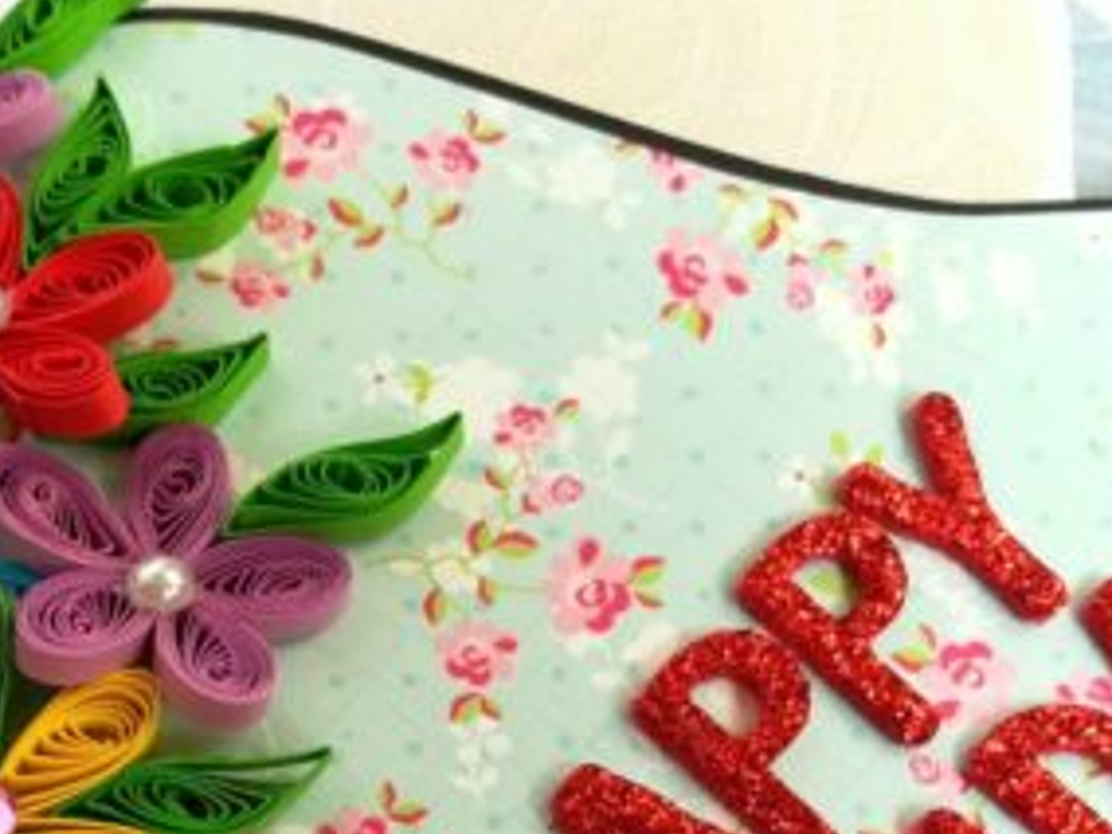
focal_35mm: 55
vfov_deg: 25.8
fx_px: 1767
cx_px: 439
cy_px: 740
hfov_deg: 34.8
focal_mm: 3.83
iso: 80
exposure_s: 1/33.3
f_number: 2.2
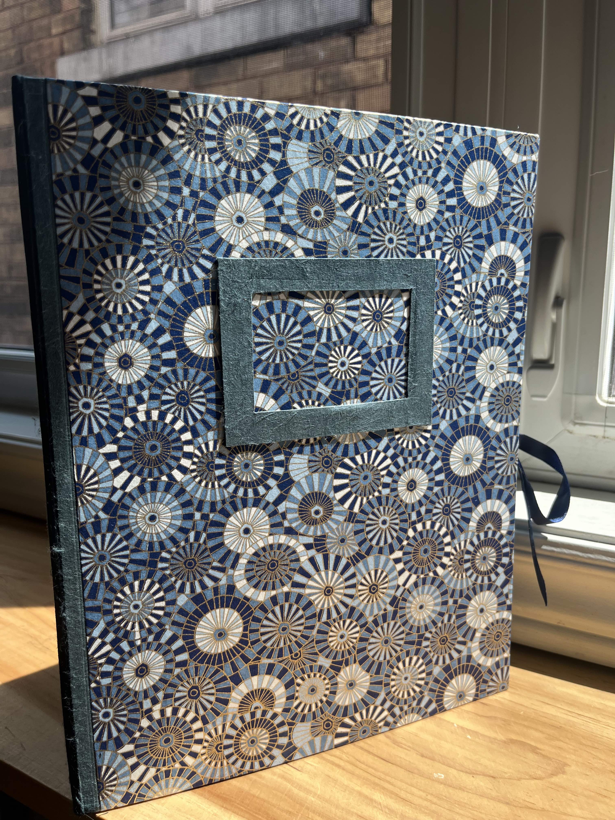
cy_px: 410
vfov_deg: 67.3
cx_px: 308
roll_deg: -0.6
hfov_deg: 53.1
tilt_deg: -10.7
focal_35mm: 26
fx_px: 616
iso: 32
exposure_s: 1/122
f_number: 1.6
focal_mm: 5.1
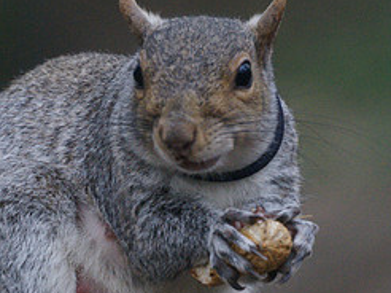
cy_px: 216
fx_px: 19206
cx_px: 194
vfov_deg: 0.9
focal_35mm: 1702
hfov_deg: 1.2
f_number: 8
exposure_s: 1/160
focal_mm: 500
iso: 1600
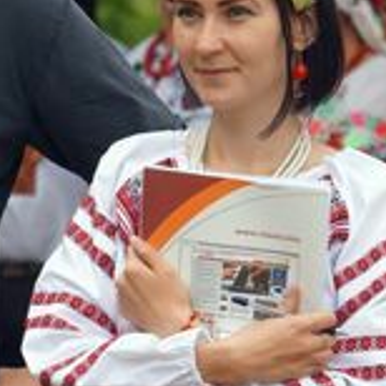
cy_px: 99
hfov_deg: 2.9
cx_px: 185
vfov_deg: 2.9
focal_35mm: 609
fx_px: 7682
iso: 250
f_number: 5.6
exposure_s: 1/200
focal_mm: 105
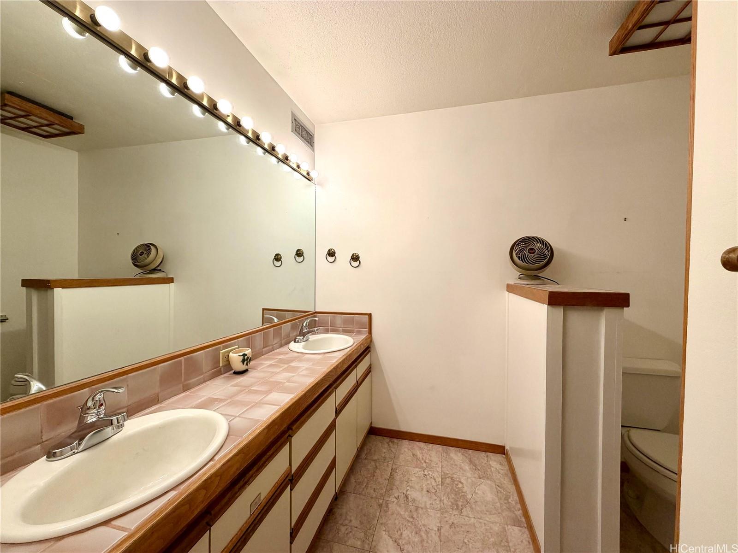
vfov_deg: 85.7
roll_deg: +0.5
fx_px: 298
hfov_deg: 102.1
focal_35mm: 14
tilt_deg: -1.4
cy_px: 276
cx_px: 369
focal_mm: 2.22
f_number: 2.2
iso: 125
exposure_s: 1/120
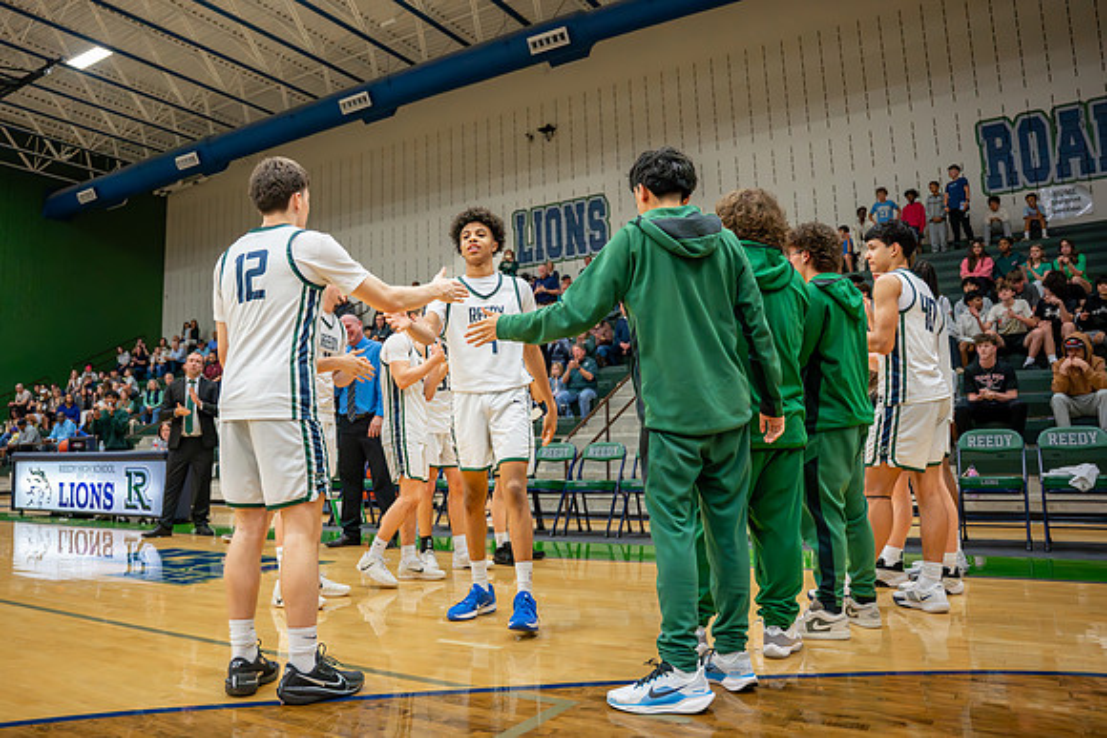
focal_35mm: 27
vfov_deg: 47.2
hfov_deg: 66.3
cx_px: 488
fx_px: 844
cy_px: 342
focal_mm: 24
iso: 6400
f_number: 2.8
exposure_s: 1/1000
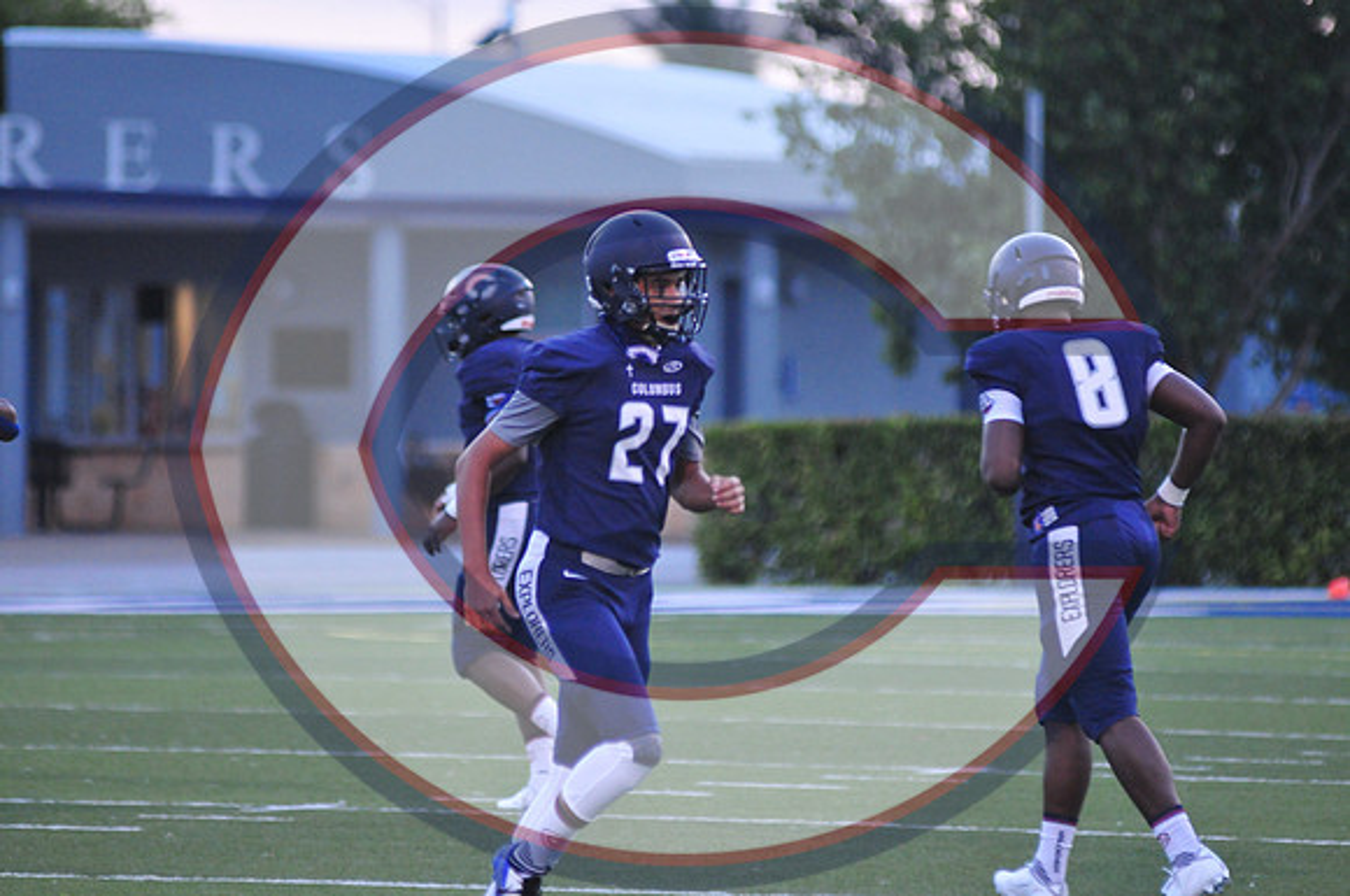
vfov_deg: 4.6
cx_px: 675
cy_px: 448
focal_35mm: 300
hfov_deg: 6.9
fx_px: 11234
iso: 1600
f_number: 2.8
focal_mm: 200
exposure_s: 1/500
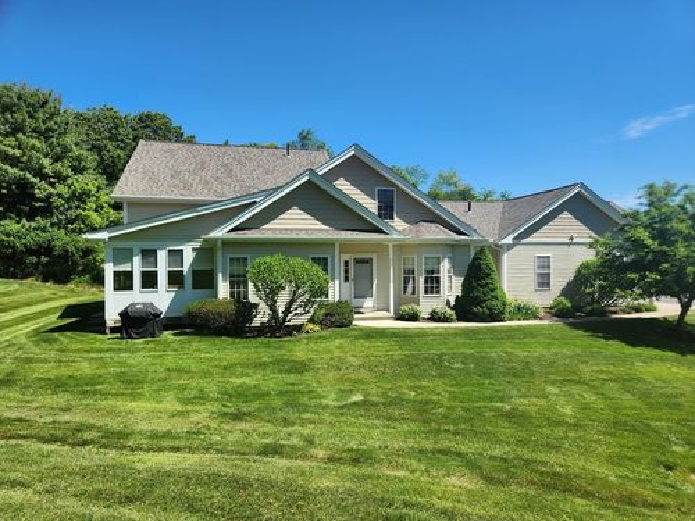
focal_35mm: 23
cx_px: 348
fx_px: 462
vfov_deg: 58.9
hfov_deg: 73.9
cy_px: 260
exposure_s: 1/1445
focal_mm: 5.4
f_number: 1.8
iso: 20
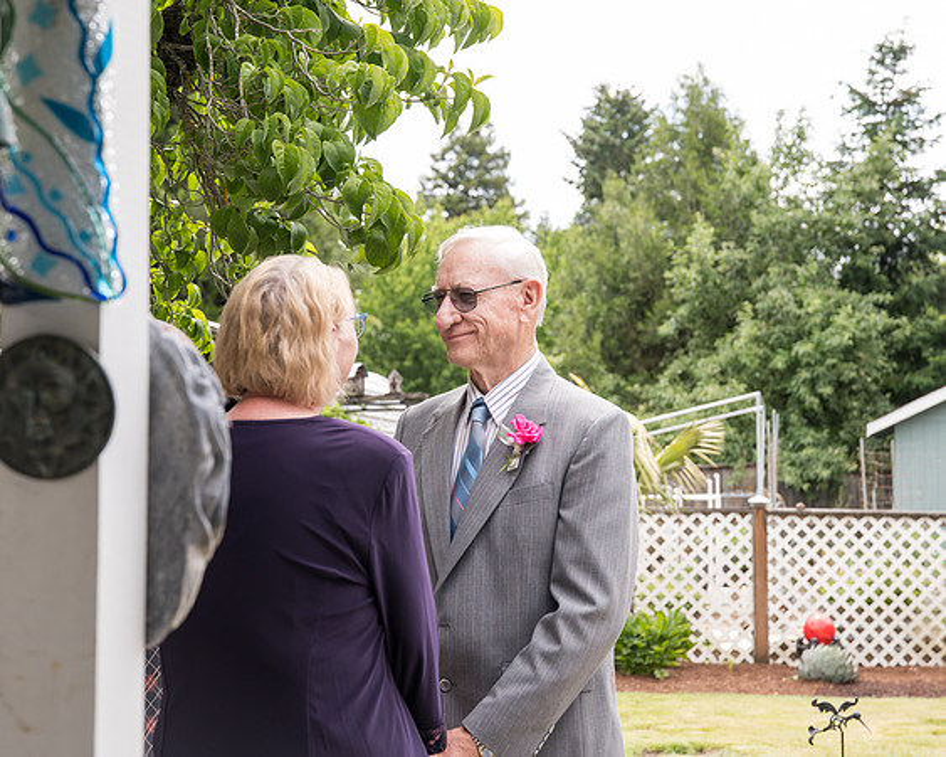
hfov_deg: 29.0
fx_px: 1828
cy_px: 378
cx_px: 473
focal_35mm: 65
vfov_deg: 23.4
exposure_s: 1/500
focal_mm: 58
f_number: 5
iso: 400
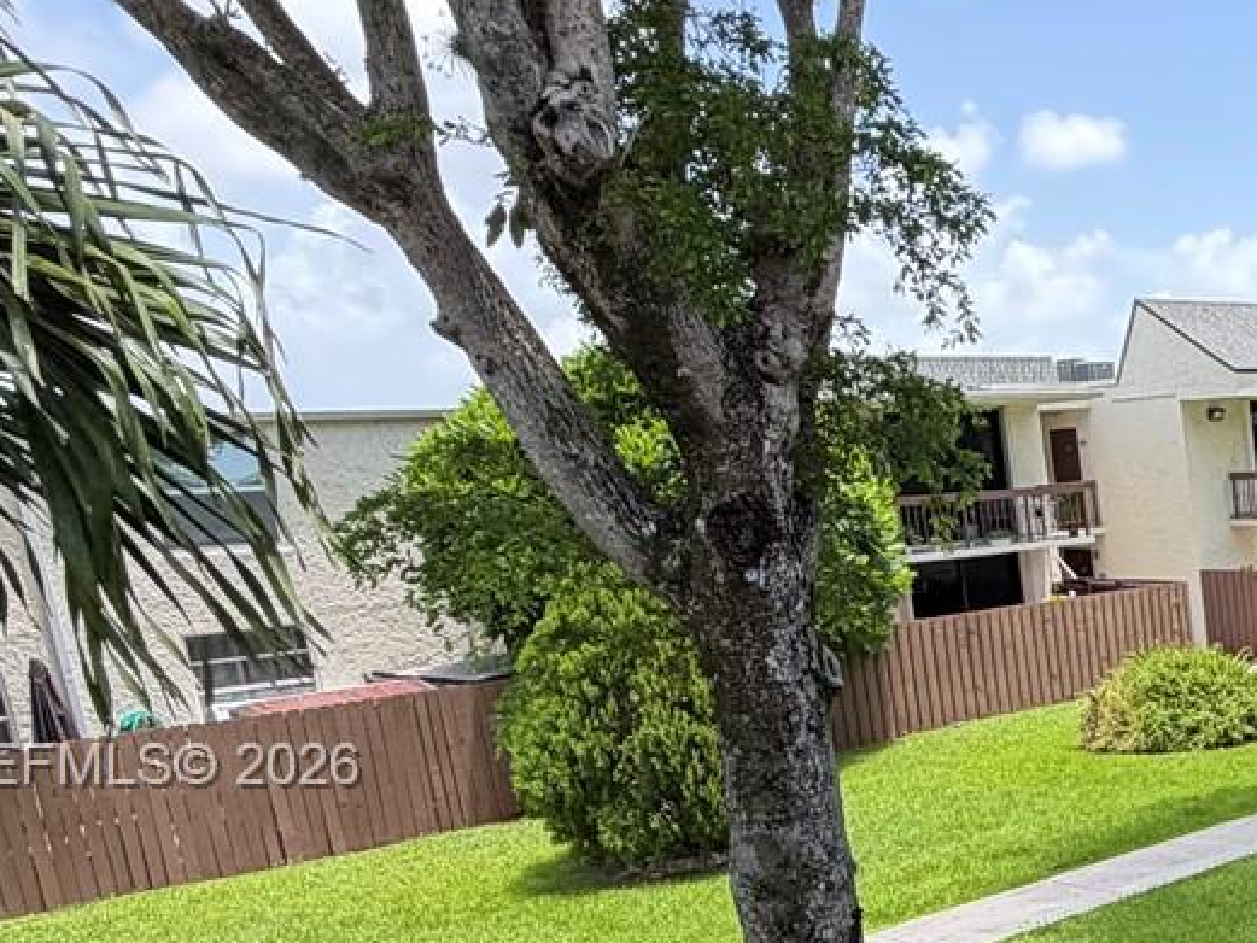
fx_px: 1562
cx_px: 1539
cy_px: 769
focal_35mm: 43
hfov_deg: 34.3
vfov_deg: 32.6
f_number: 2.2
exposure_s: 1/475
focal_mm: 2.22
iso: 64
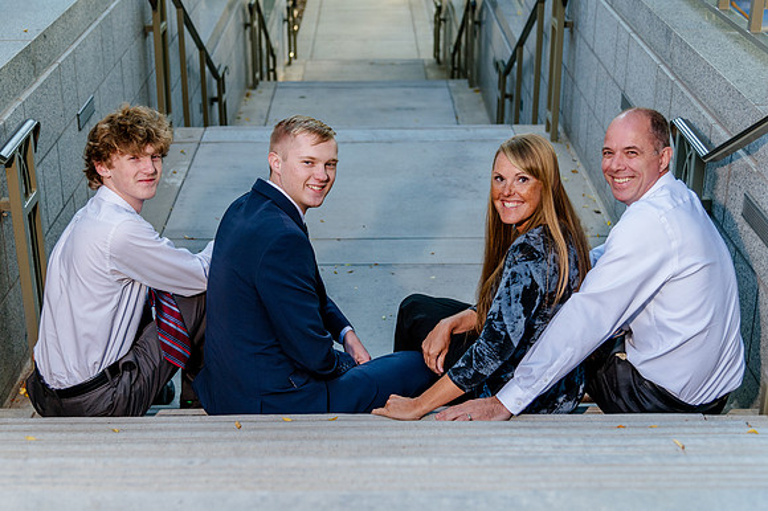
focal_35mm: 55
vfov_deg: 24.7
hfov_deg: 36.4
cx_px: 351
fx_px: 1166
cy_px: 245
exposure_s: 1/320
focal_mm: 50
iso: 800
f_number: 4
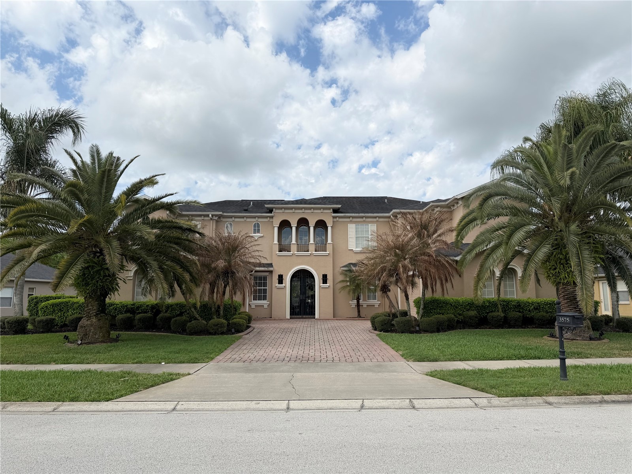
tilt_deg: +9.0
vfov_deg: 56.8
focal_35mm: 24
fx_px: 438
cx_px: 316
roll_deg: +0.6
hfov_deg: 71.6
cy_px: 237
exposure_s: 1/6173
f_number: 1.78
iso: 80
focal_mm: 6.76
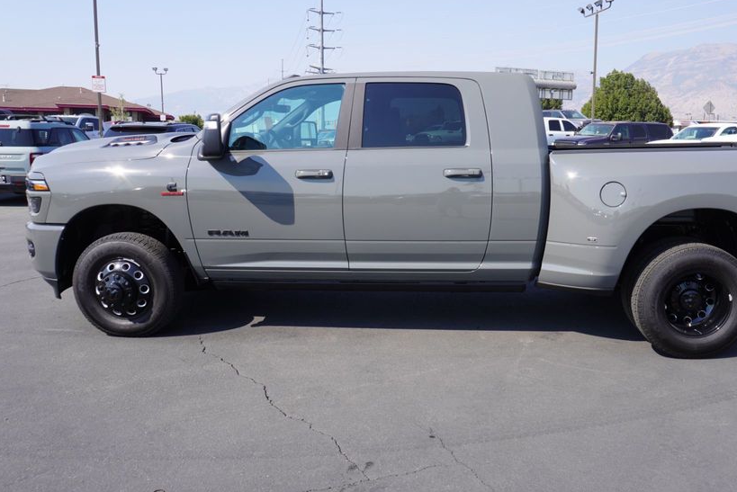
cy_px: 239
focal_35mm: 30
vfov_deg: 43.7
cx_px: 427
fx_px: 614
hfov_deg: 61.6
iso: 100
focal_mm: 16
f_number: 9
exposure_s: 1/125
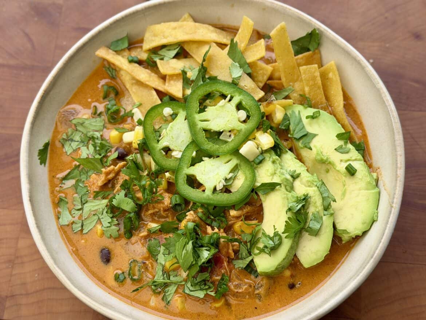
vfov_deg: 30.3
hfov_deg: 39.6
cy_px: 160
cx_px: 213
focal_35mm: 48
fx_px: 591
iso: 64
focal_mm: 6.76
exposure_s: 1/706
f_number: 1.78
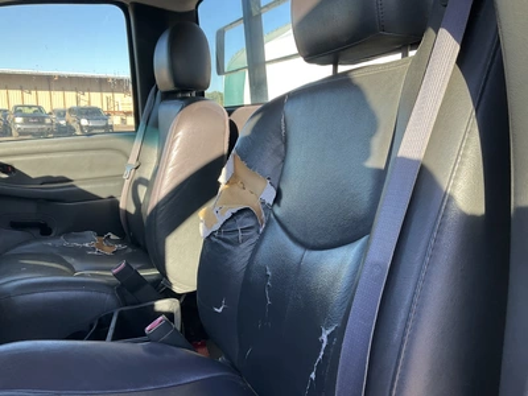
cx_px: 264
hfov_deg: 61.7
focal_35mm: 29
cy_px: 198
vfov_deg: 48.2
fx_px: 442
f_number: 1.8
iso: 20
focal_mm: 3
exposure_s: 1/142
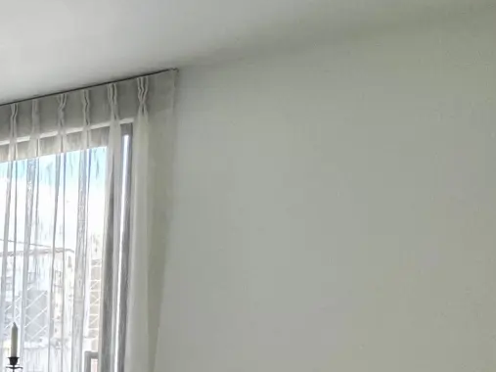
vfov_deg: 26.0
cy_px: 376
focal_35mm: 53
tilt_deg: -1.8
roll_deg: -2.1
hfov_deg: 21.1
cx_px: -430
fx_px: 759
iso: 100
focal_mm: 2.22
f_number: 2.2
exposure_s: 1/99
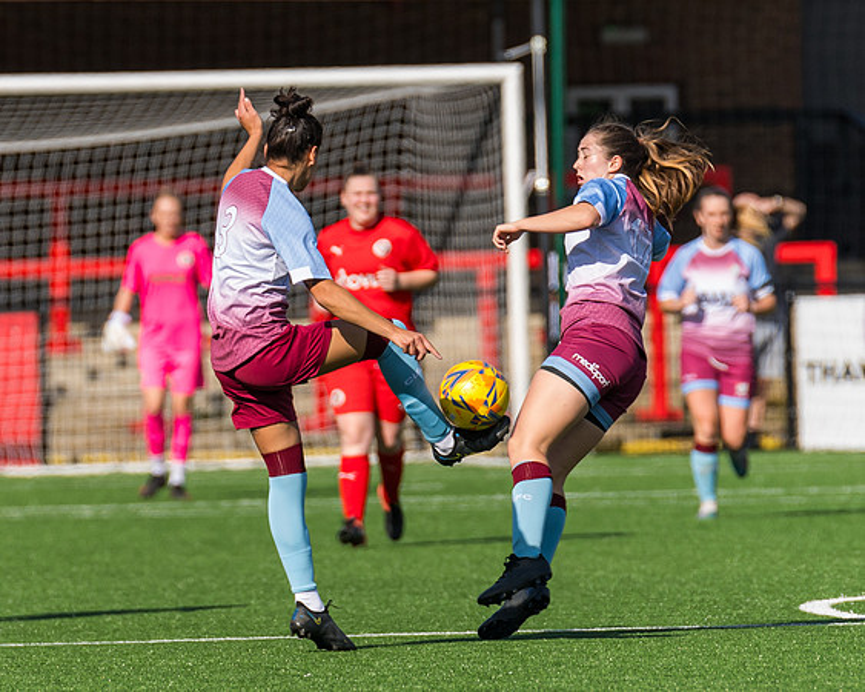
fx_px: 16292
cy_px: 310
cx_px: 293
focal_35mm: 637
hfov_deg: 3.0
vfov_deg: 2.4
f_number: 4
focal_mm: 270
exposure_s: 1/3200
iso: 400
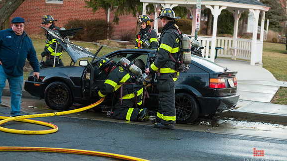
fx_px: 723
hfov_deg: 22.4
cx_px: 144
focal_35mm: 95
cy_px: 78
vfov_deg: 12.8
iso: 640
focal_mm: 90
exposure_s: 1/250
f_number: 3.2
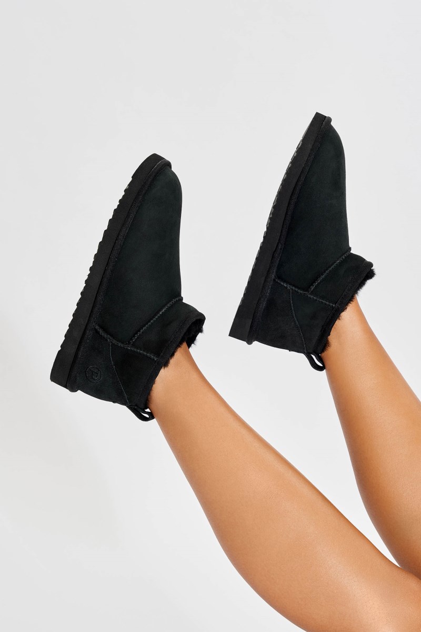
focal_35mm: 67
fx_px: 1177
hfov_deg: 20.3
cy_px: 316
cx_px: 210
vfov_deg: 30.0
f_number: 8
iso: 100
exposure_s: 1/160
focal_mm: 67.1
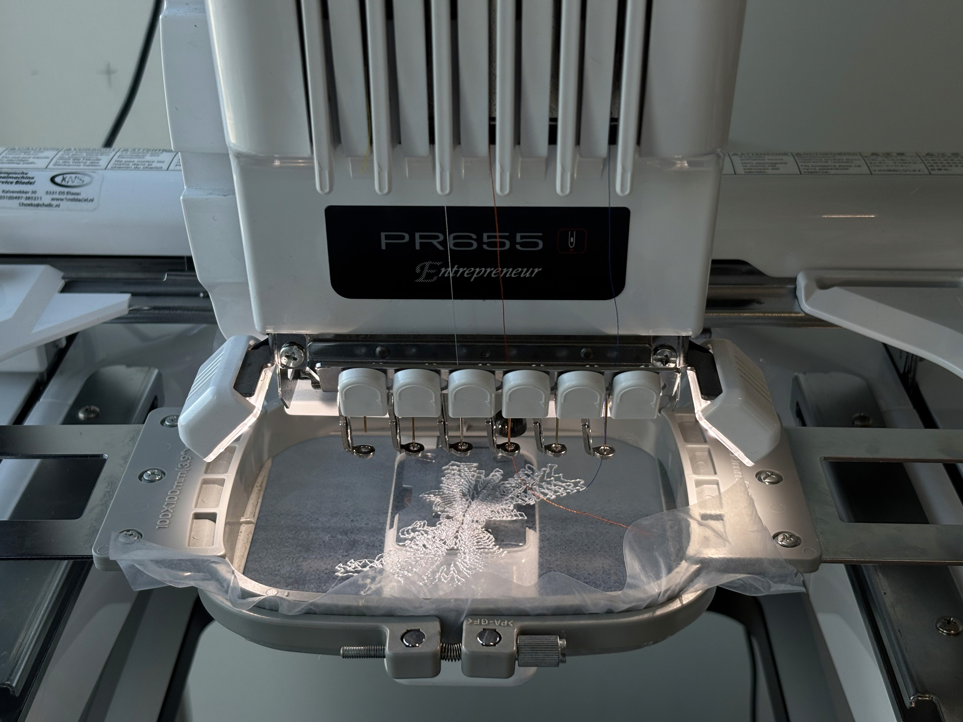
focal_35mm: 52
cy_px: 361
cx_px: 482
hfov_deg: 36.8
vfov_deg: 28.0
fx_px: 1447
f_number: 1.6
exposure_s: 1/279
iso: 32
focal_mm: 5.96
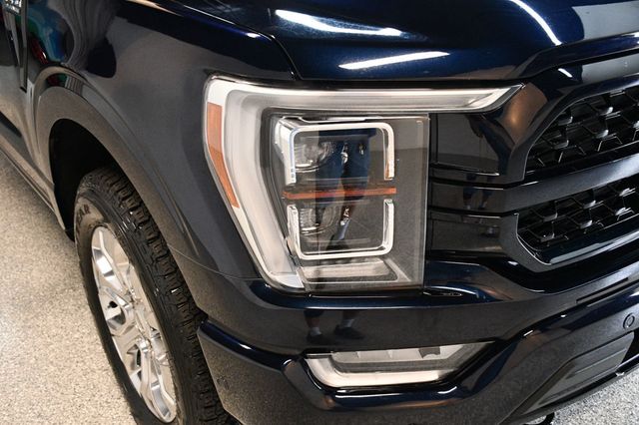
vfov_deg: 38.8
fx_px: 603
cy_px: 212
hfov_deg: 55.8
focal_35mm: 34
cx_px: 320
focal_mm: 23
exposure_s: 1/125
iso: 3200
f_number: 3.8
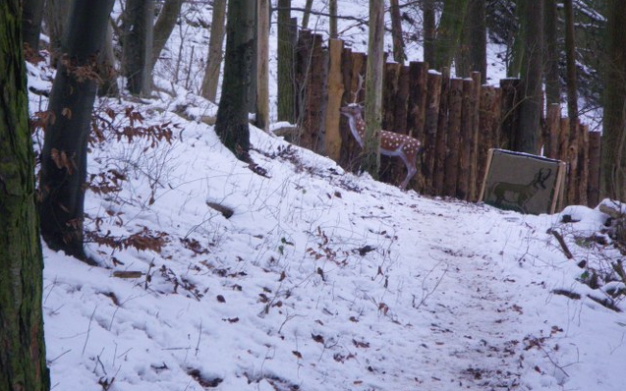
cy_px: 205
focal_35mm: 149
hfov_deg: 14.0
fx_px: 2542
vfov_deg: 8.8
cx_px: 313
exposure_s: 1/250
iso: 320
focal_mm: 25
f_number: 5.5
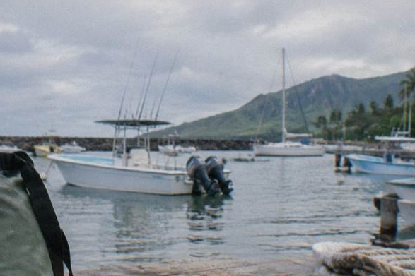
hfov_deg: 25.4
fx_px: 922
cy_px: 210
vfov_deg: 17.0
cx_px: 211
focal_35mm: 80
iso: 400
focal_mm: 47
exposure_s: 1/400
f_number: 9
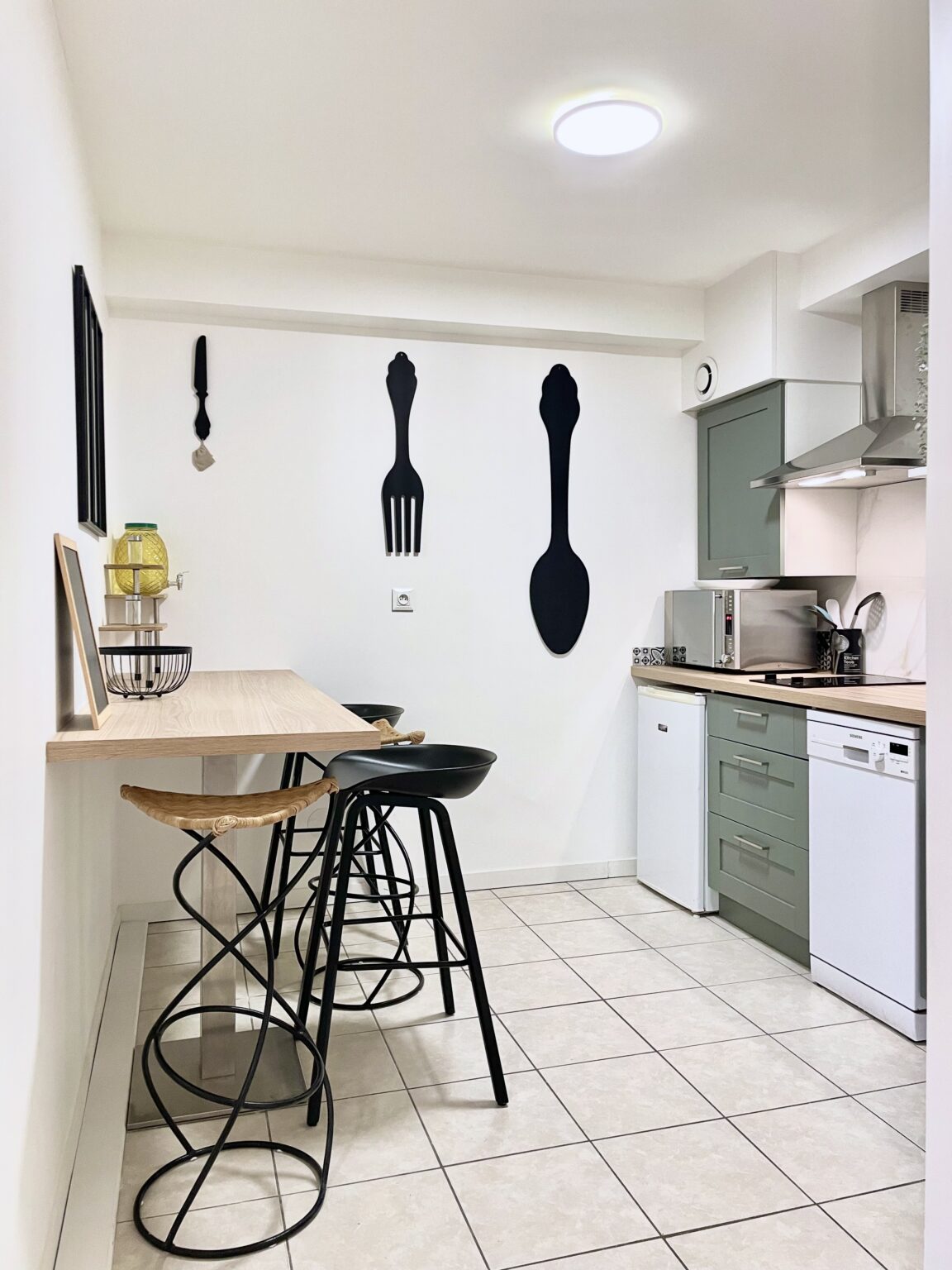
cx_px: 476
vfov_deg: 67.3
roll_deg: +1.2
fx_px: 953
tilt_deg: -0.5
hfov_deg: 53.1
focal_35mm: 26
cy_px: 635
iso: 100
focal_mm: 4.2
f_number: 1.6
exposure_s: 1/50
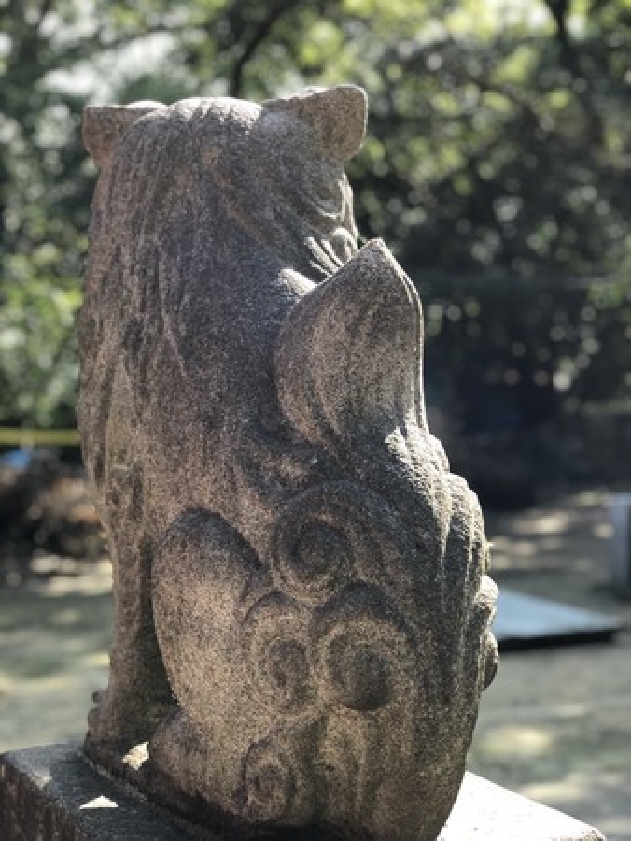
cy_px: 420
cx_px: 316
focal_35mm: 57
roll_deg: +0.5
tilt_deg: -2.0
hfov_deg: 25.7
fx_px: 1384
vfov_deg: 33.8
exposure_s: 1/60
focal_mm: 6.6
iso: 25
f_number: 2.8
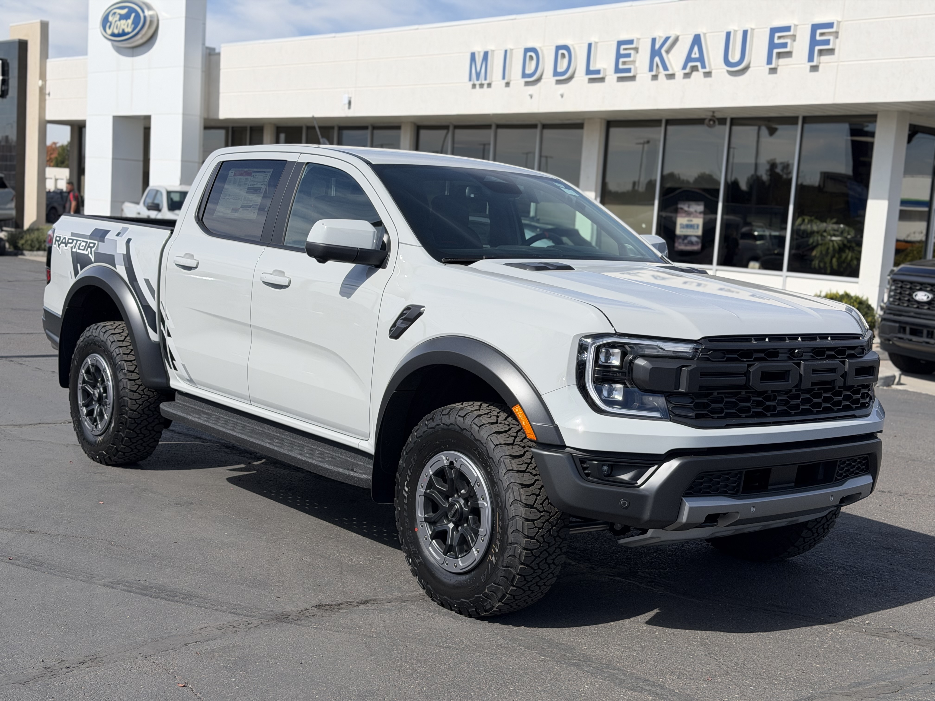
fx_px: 1297
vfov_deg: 30.3
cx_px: 468
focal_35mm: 48
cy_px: 350
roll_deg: -3.3
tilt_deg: -6.2
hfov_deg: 39.7
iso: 80
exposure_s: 1/4878
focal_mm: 6.76
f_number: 1.78
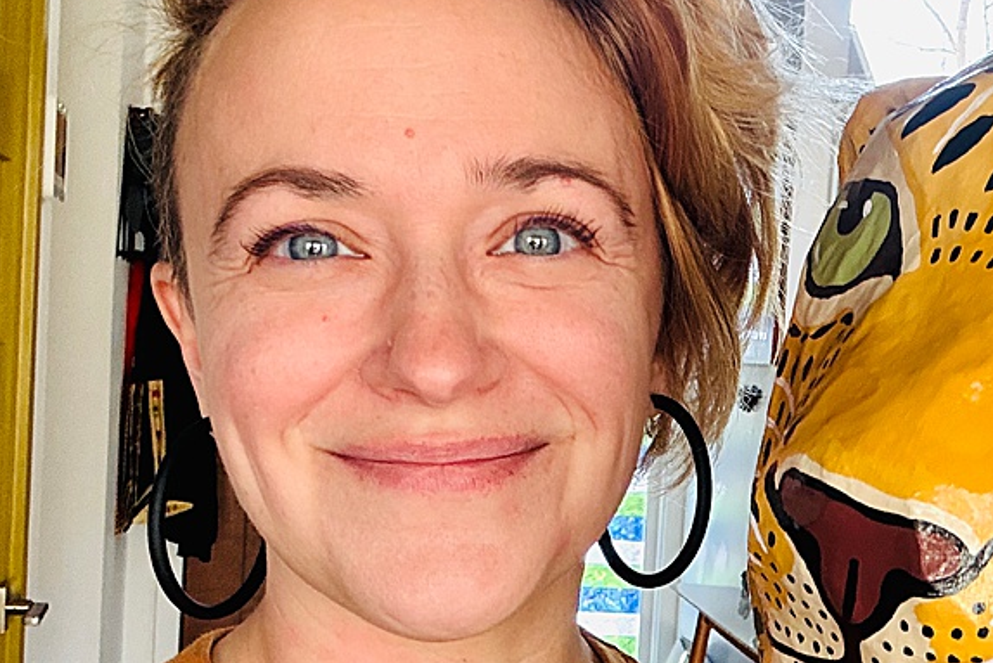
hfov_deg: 32.0
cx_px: 872
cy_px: 466
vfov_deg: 22.5
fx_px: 1655
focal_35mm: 60
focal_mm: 2.69
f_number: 1.9
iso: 160
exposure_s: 1/60
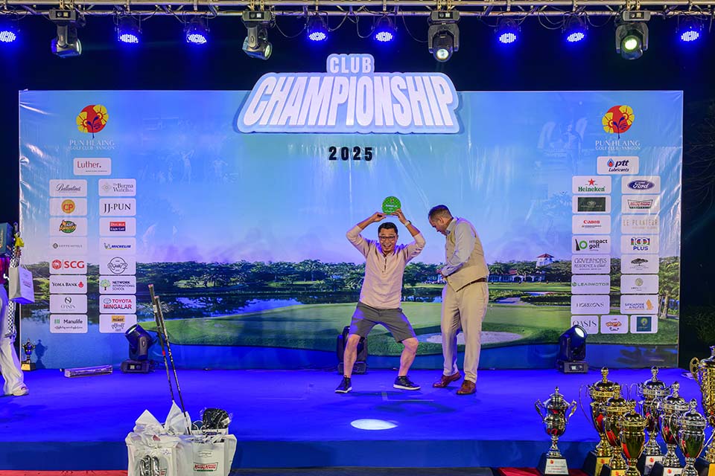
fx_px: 596
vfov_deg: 43.6
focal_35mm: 30
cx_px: 358
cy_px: 238
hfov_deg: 61.9
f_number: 6.3
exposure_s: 1/125
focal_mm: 30
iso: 900
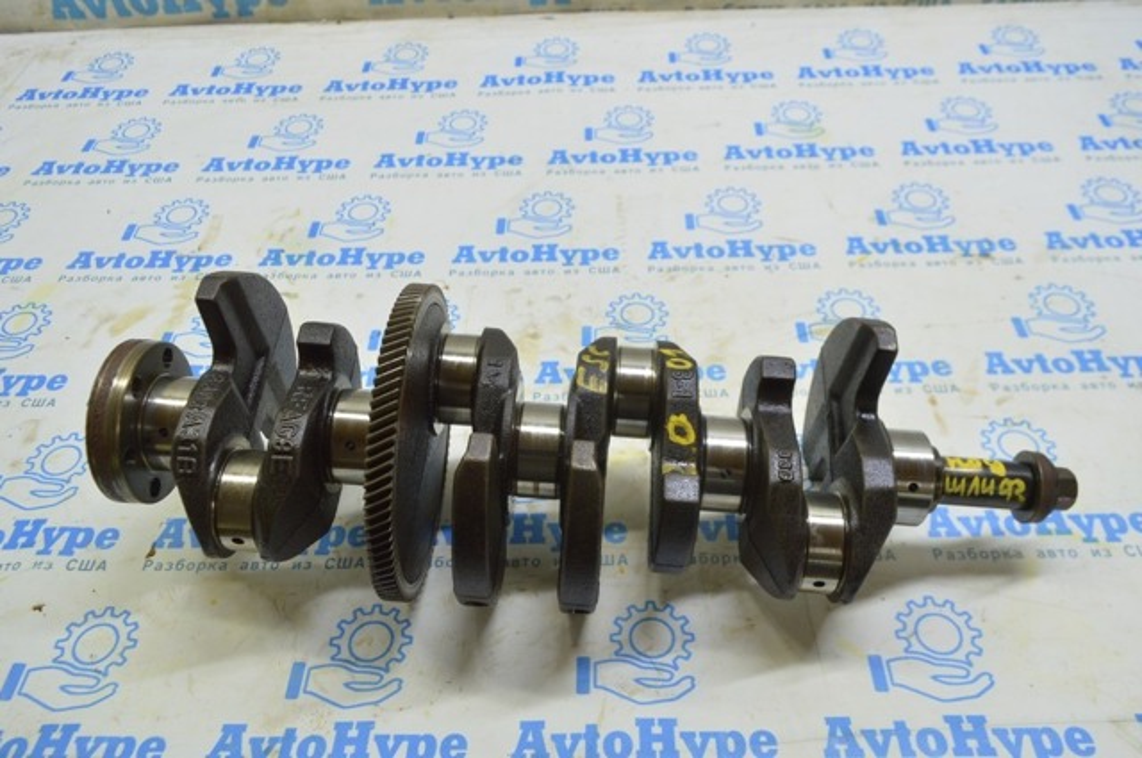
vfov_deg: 47.8
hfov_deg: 67.4
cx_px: 571
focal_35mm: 27
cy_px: 379
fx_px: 855
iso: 400
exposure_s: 1/20
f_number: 5.6
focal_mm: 18
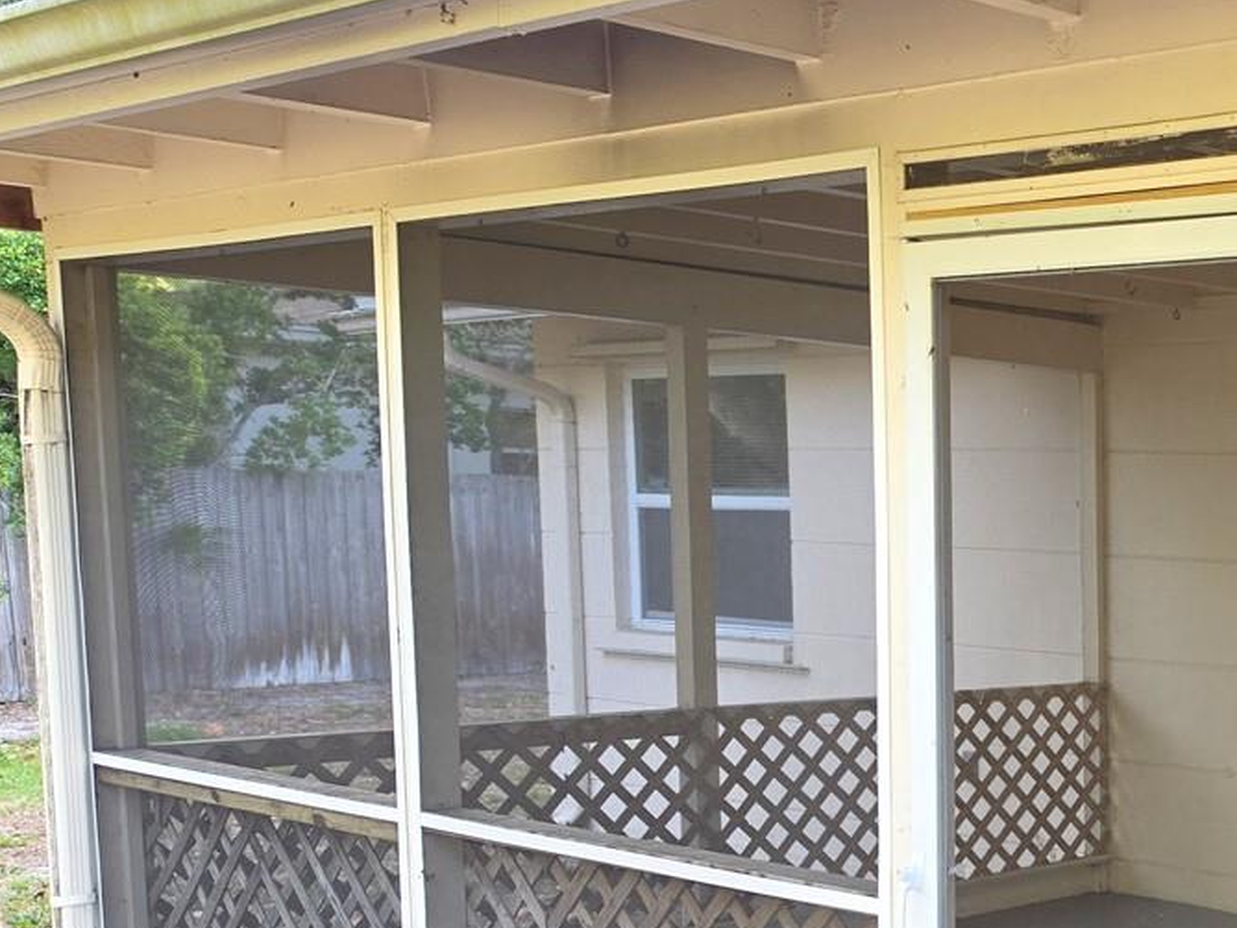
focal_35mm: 55
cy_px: 837
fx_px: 1966
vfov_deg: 25.7
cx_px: 1429
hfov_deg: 30.4
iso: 64
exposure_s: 1/180
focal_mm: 6.5
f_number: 1.4
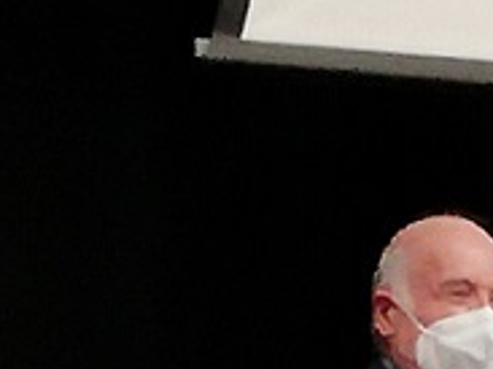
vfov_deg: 5.0
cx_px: 692
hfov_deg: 6.7
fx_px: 4142
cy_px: 799
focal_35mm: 291
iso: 400
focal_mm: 3.46
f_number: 2.2
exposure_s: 1/16.7
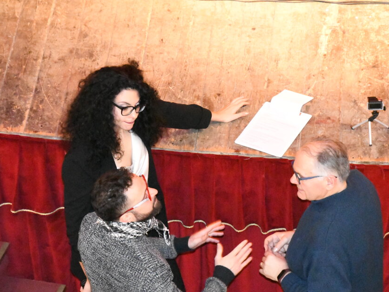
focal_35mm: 179
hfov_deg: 11.0
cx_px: 218
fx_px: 2012
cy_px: 146
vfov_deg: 8.3
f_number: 14
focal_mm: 110
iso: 51200
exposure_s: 1/60
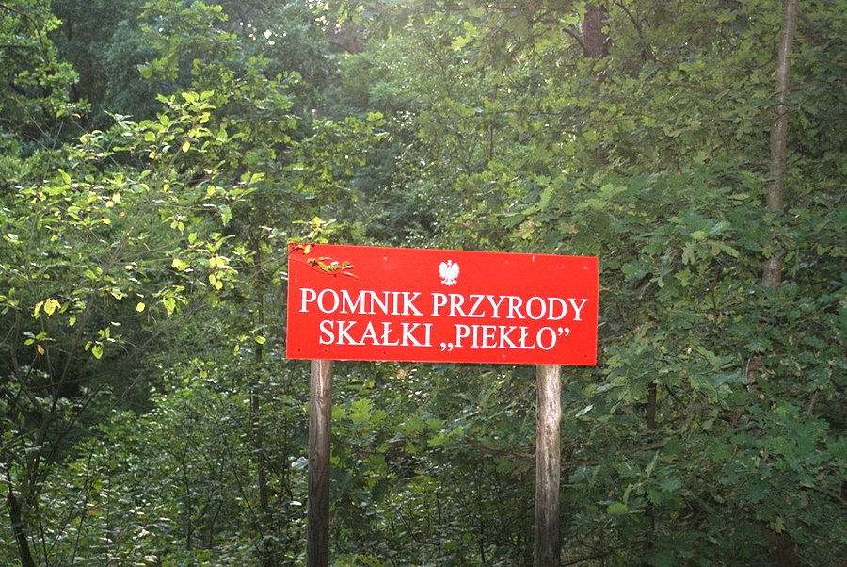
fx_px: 1766
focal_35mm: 75
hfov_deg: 27.0
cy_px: 284
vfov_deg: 18.2
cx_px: 424
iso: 400
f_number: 5.6
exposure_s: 1/80
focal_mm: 50
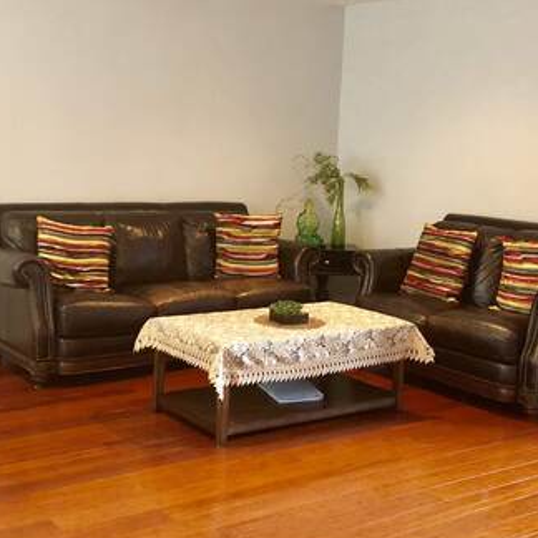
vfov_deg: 33.4
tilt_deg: -8.5
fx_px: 897
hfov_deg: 33.3
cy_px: 252
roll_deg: -3.2
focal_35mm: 51
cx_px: 218
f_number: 1.8
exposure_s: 1/15
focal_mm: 3.99
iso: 80
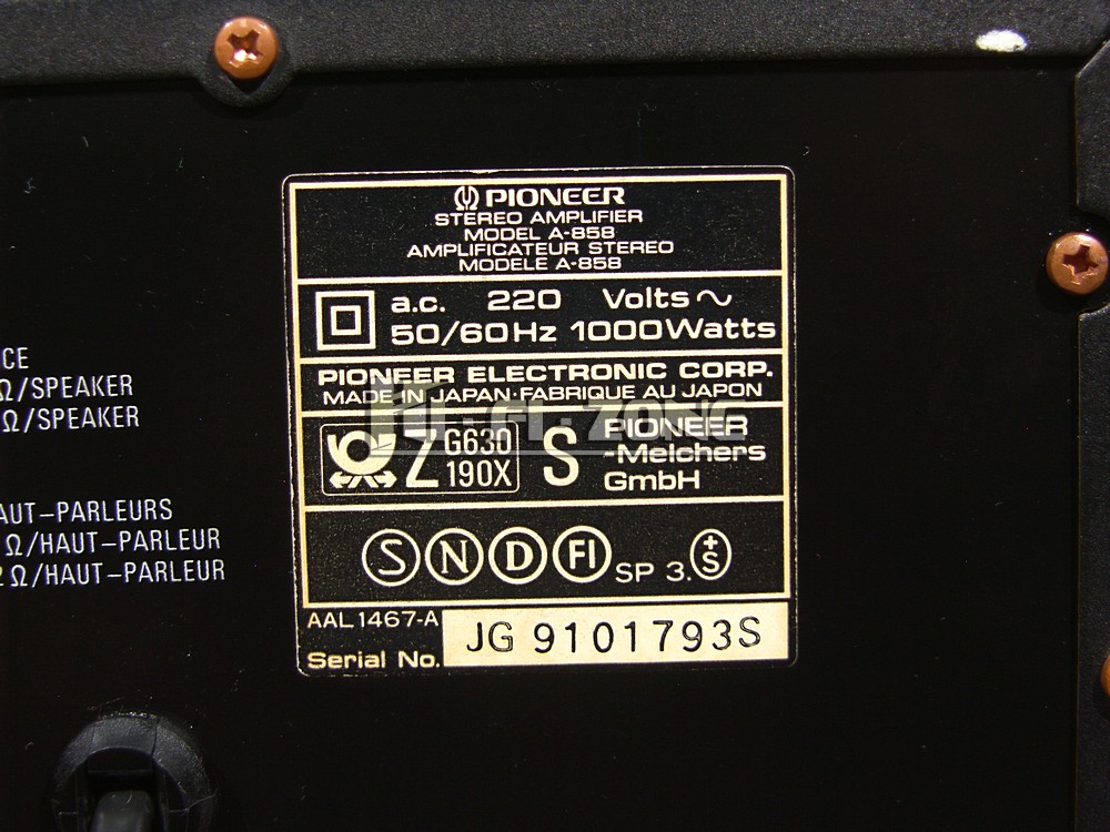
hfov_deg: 29.8
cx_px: 555
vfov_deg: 22.6
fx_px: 2084
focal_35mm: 65
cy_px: 416
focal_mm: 16.7
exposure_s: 1/60
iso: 50
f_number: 2.8
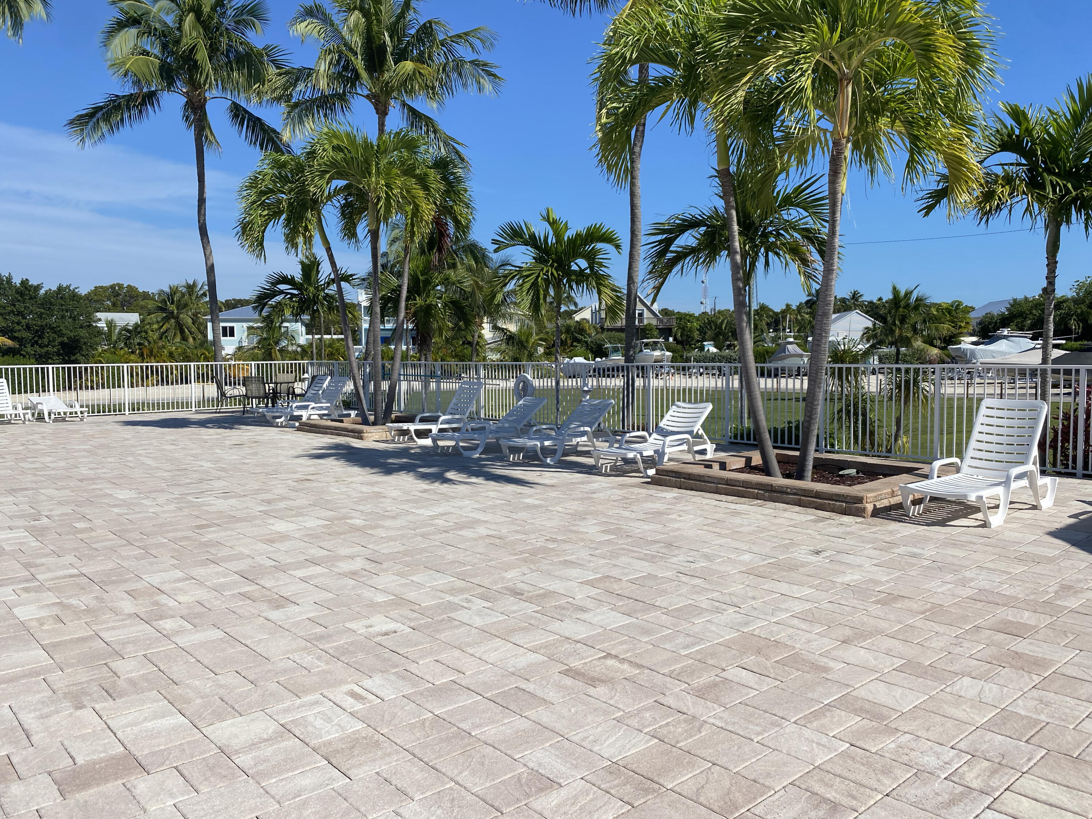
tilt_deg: -4.4
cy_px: 410
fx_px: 820
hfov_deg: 67.3
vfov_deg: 53.1
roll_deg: -0.3
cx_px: 546
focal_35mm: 26
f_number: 1.8
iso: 32
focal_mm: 4.25
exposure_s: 1/5495
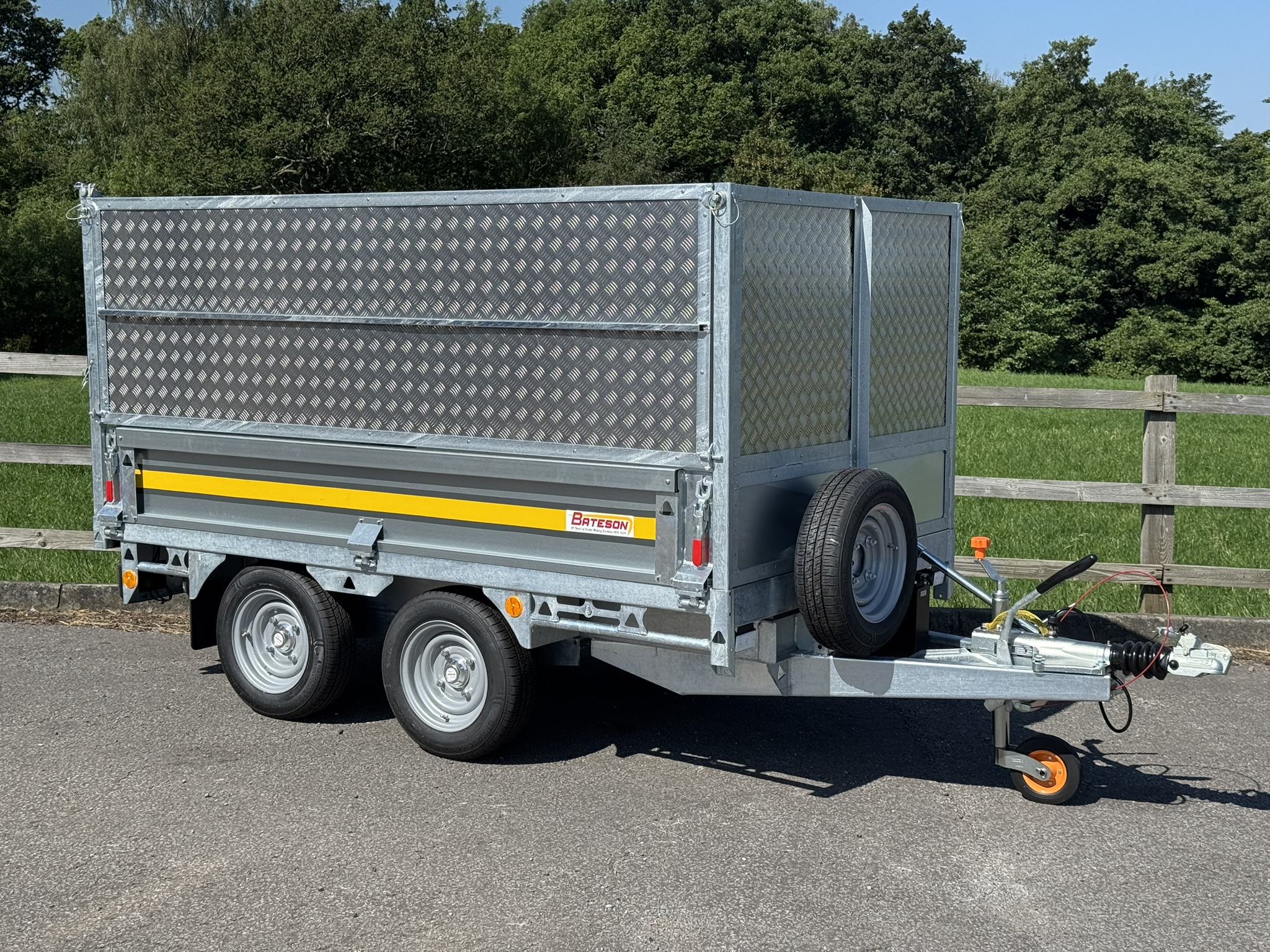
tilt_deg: -7.2
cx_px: 635
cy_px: 476
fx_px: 1761
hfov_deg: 39.7
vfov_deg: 30.3
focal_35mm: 48
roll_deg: -0.2
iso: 64
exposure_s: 1/5376
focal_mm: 6.76
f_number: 1.78
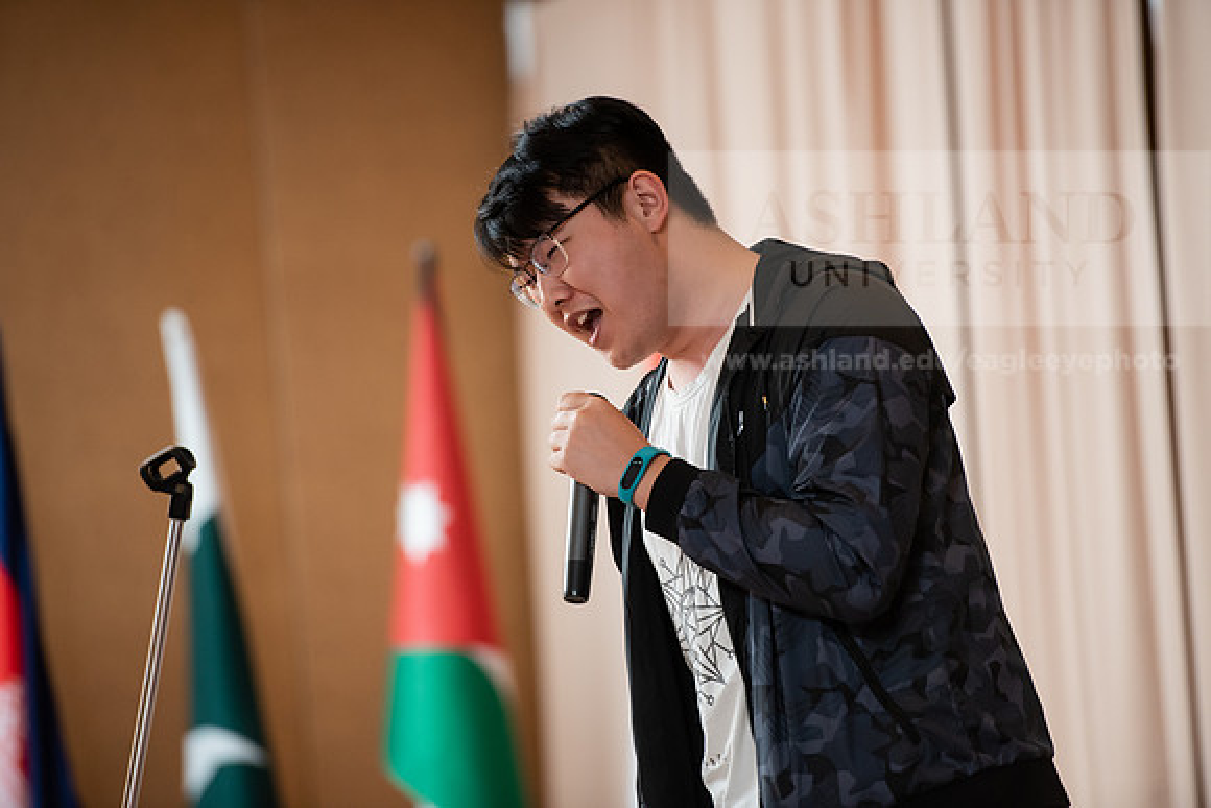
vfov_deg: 6.9
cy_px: 404
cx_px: 606
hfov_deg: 10.3
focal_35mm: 200
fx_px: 6729
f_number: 2.8
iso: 2000
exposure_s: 1/200
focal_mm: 200
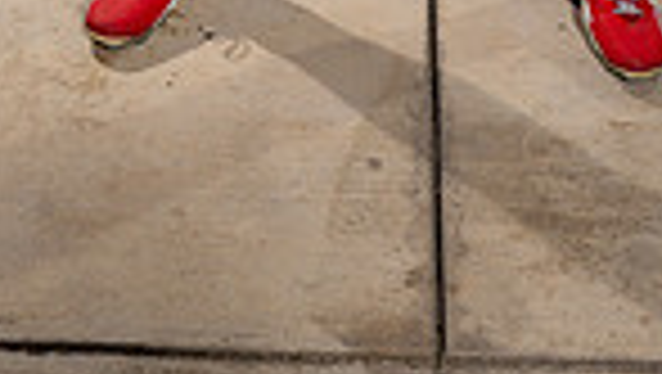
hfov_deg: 17.5
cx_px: 441
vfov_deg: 8.7
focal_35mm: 122
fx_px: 2143
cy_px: -622
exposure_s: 1/250
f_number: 8
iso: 160
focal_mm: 38
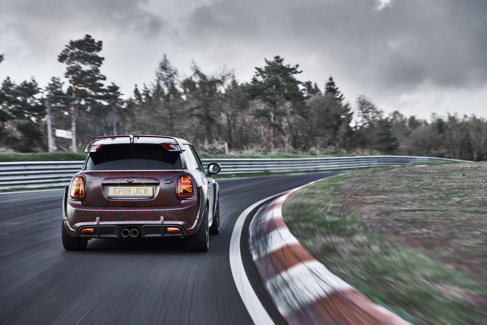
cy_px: 162
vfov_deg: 19.5
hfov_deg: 28.8
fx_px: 947
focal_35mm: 70
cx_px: 244
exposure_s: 1/80
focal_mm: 70
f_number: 4
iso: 400
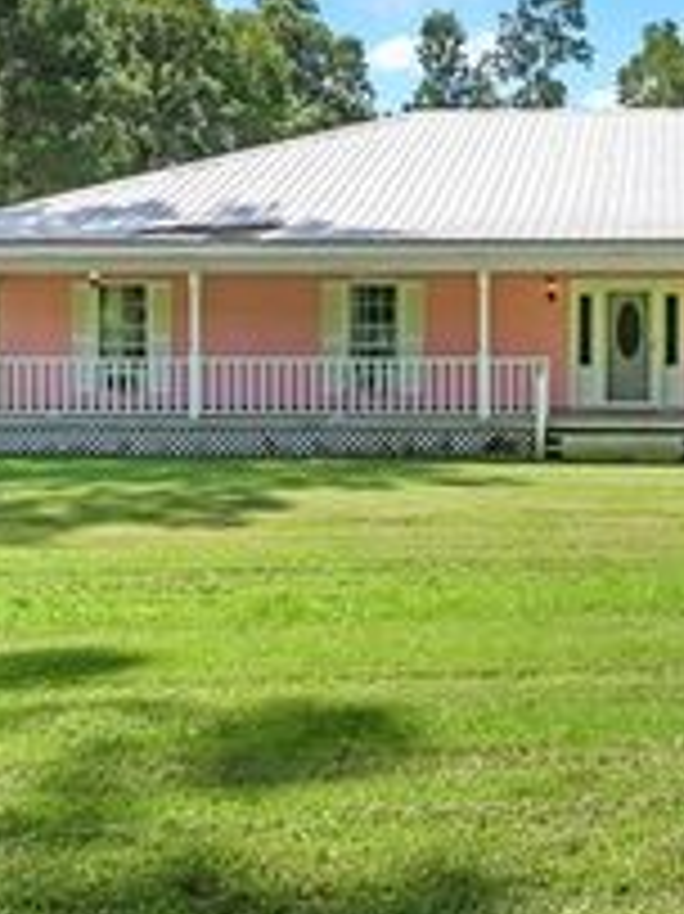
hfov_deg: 30.9
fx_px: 1187
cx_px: 594
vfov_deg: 42.0
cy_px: 398
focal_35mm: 45
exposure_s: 1/125
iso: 250
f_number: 9
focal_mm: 19
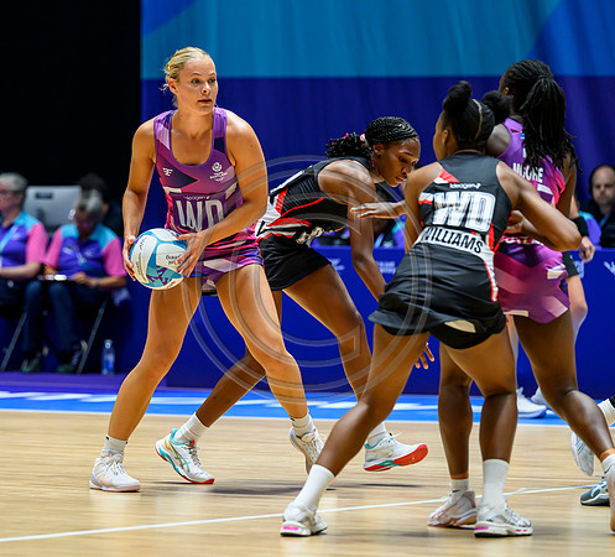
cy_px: 287
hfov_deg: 7.4
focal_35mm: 246
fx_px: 4722
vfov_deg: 6.7
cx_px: 129
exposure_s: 1/1600
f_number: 3.5
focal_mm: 175
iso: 2500
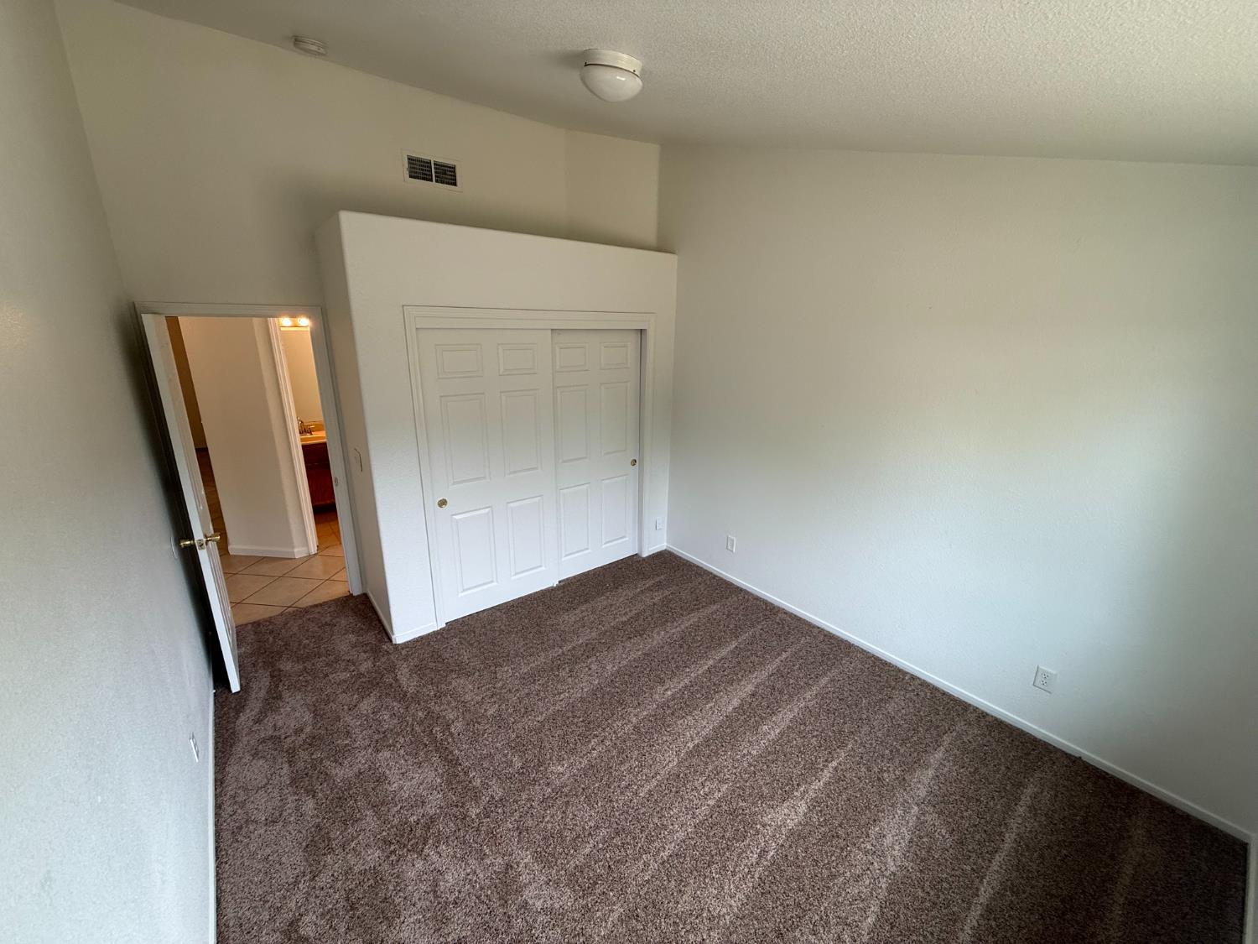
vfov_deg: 85.7
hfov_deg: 102.1
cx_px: 629
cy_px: 472
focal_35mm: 14
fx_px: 509
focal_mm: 2.22
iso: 100
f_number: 2.2
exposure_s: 1/120
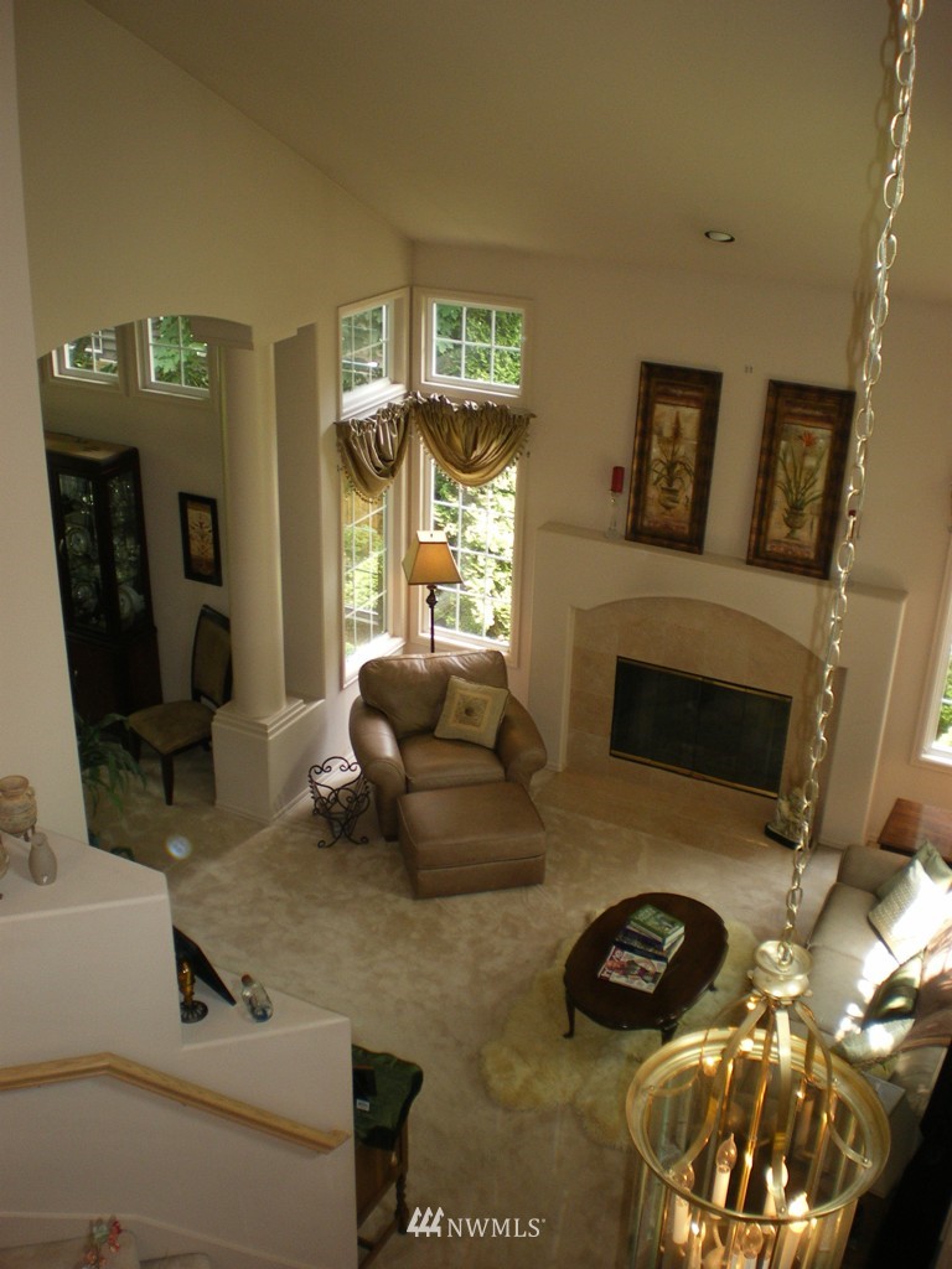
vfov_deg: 51.4
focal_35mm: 36
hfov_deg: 39.7
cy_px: 634
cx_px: 476
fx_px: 1320
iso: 125
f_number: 3.1
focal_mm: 6.3
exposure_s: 1/50
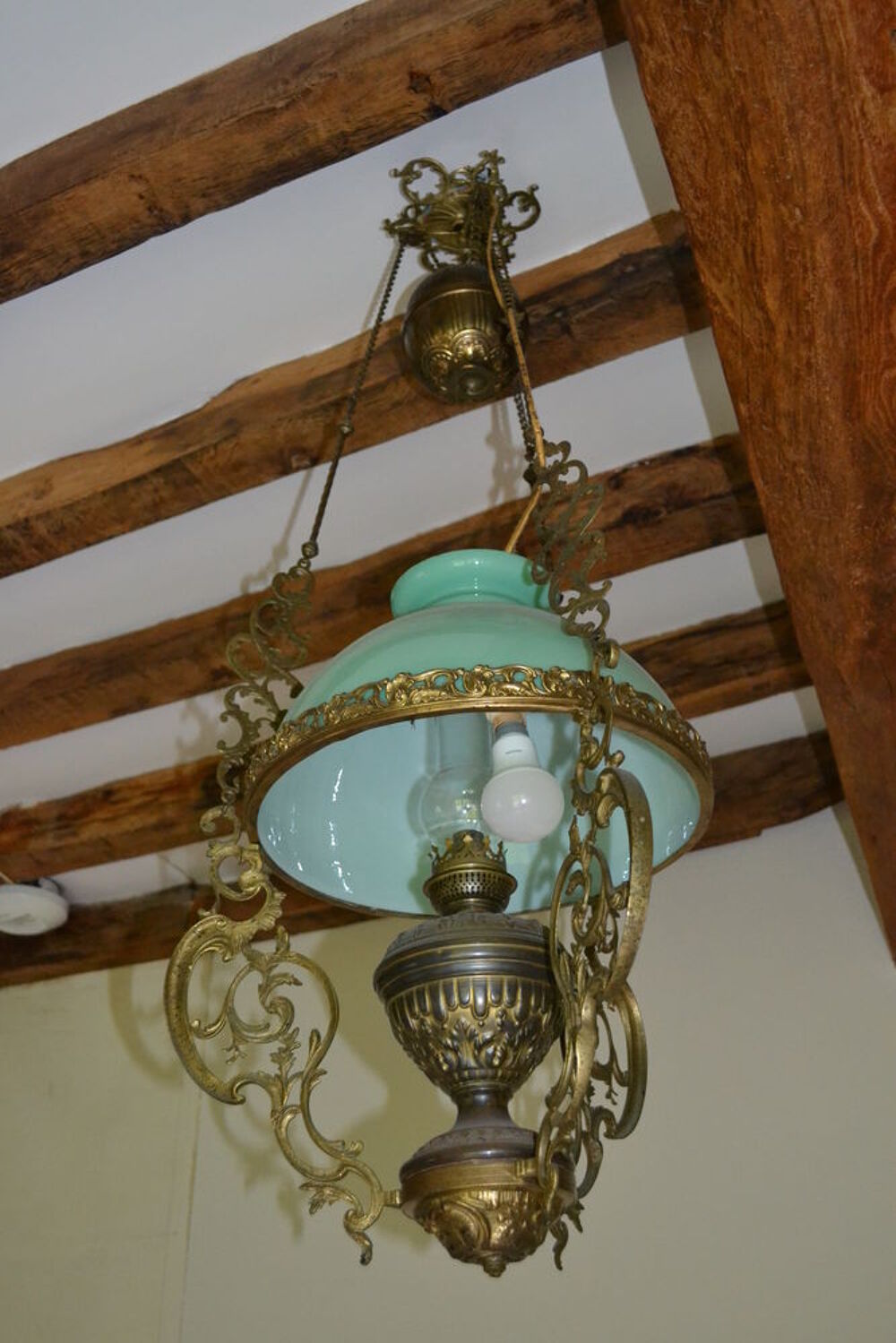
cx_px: 448
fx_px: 1455
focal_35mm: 39
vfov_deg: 49.5
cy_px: 672
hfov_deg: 34.2
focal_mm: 26
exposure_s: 1/60
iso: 2500
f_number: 4.2
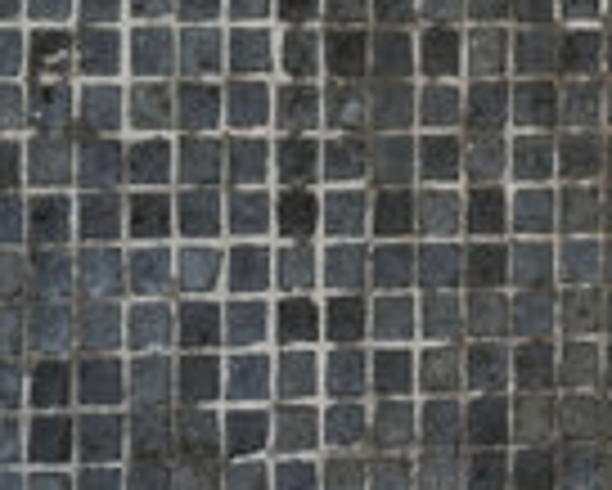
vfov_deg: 4.0
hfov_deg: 4.9
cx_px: 1490
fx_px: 6997
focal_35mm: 386
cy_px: 16
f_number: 6.3
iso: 160
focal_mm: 70
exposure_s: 1/2
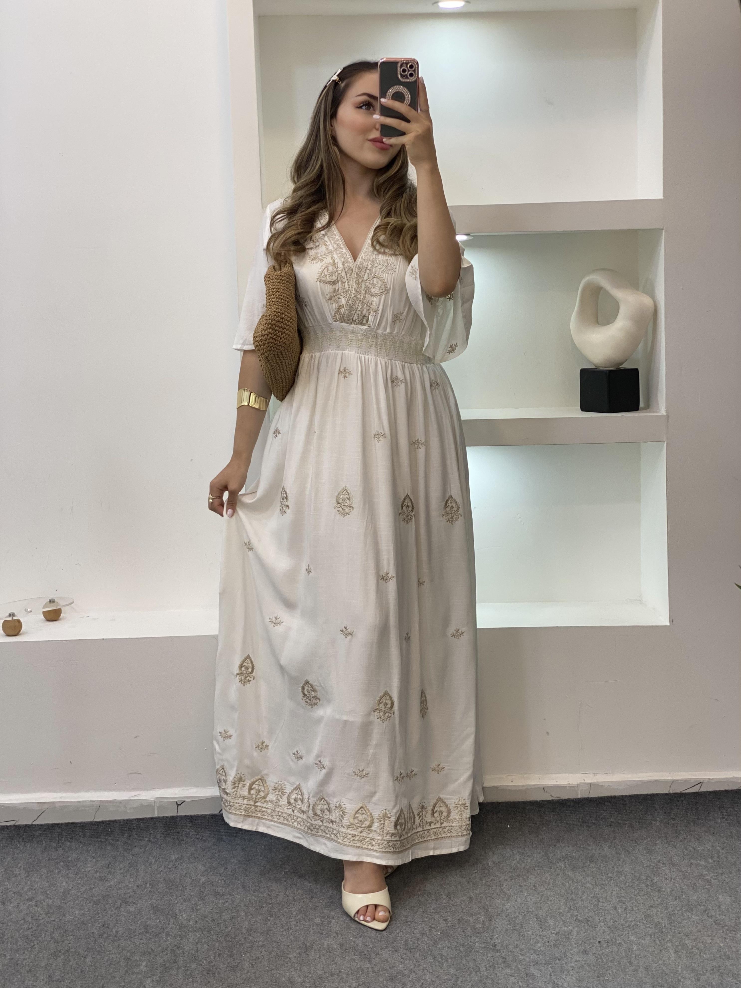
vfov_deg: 36.8
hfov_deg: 28.0
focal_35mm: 52
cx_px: 370
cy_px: 494
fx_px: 1484
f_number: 2
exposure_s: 1/100
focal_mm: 6
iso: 64
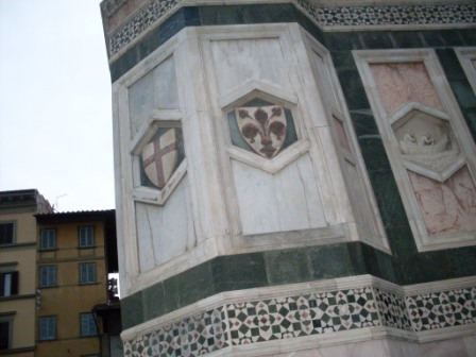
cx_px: 238
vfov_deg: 37.7
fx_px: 523
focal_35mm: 38
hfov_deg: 49.0
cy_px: 178
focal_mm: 6.3
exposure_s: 1/45
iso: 160
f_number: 2.8
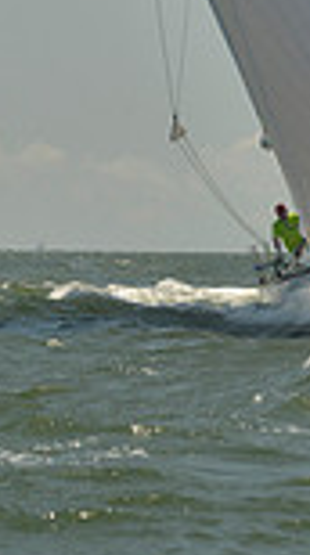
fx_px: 6980
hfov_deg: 2.5
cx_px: 142
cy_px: -425
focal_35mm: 475
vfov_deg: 4.5
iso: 280
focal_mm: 120
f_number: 8
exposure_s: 1/1000
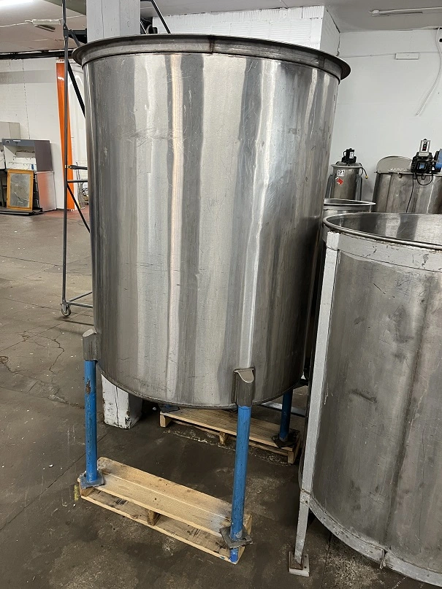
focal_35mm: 26
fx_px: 443
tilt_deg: -17.8
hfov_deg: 53.1
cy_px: 294
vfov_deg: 67.3
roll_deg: -3.3
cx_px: 221
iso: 160
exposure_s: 1/60
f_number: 1.6
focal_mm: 5.1
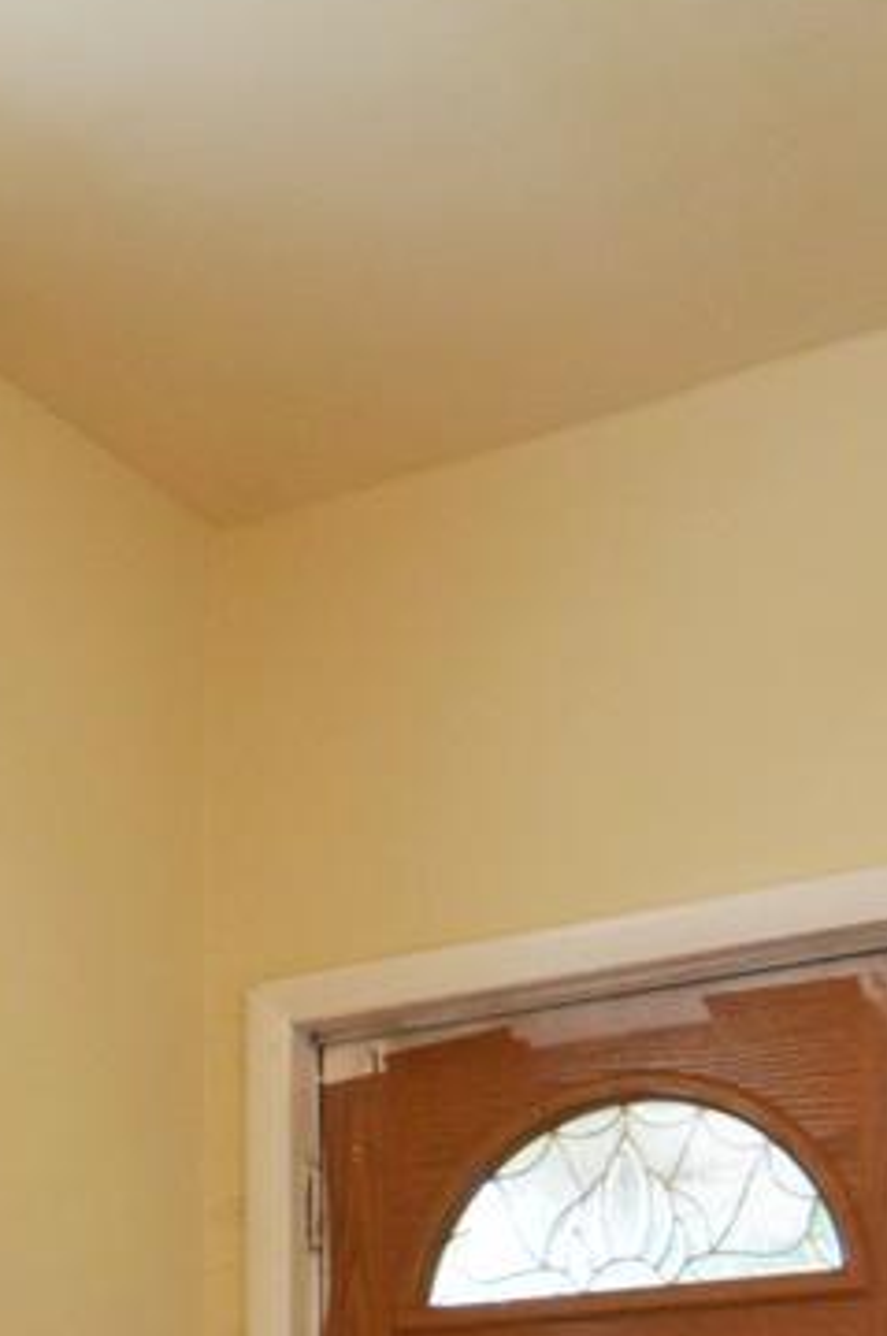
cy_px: 1664
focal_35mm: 64
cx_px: -158
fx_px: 2372
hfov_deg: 20.0
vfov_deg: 27.2
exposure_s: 1/60
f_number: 3.5
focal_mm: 10
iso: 400
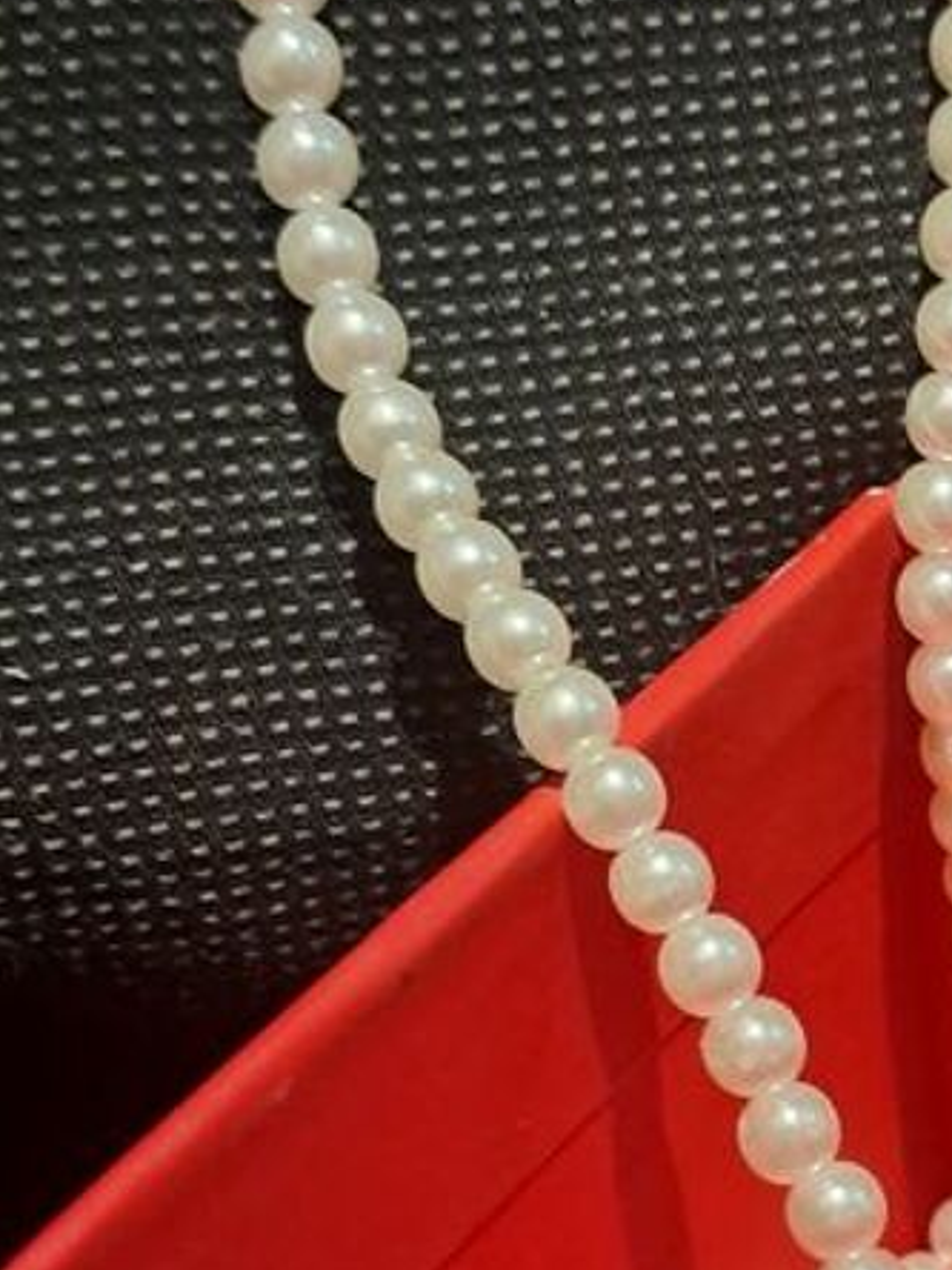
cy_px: 902
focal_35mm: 81
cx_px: 1055
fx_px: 2970
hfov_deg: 17.6
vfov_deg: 23.9
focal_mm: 4
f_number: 1.8
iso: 800
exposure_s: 1/24
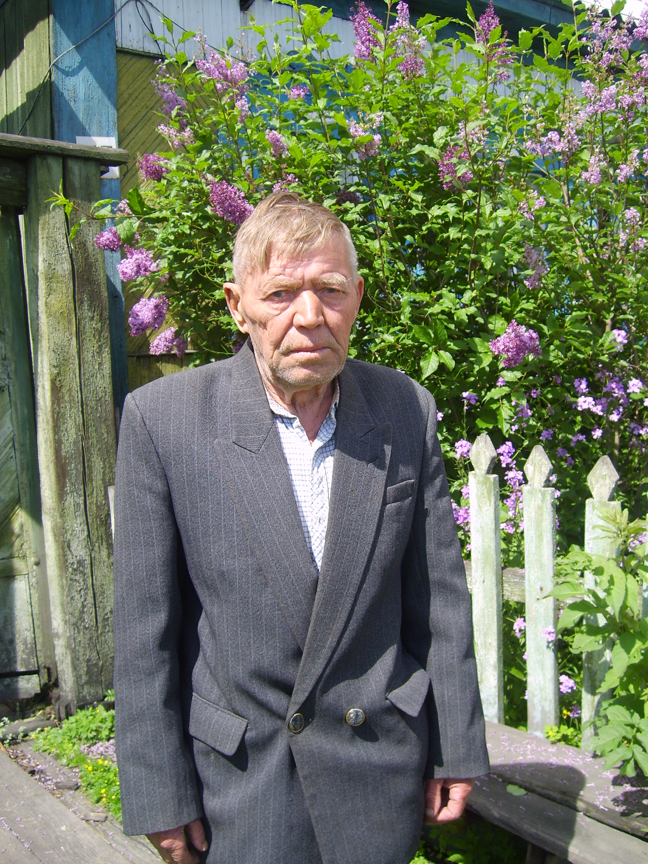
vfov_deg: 52.6
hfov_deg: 40.7
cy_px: 432
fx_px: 874
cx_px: 324
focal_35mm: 35
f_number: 2.8
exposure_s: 1/350
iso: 50
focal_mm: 5.8
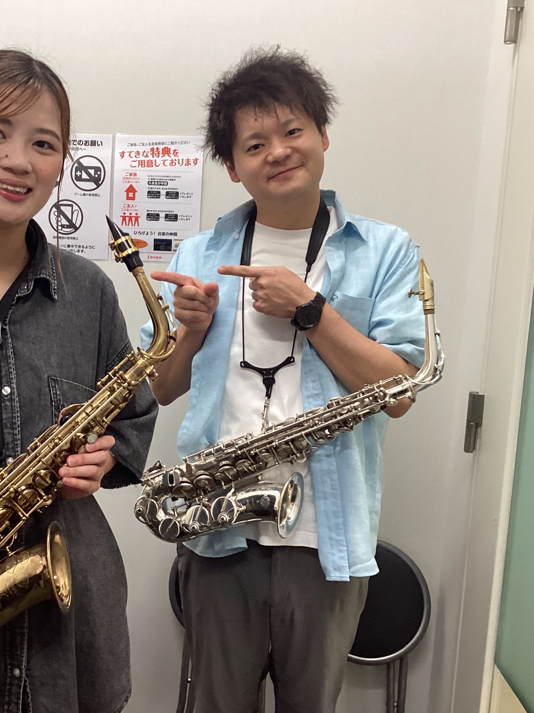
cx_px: 119
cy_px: 360
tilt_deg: -8.5
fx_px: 864
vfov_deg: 44.8
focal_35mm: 42
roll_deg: -1.7
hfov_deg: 33.5
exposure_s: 1/60
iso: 125
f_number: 2.4
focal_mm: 3.3
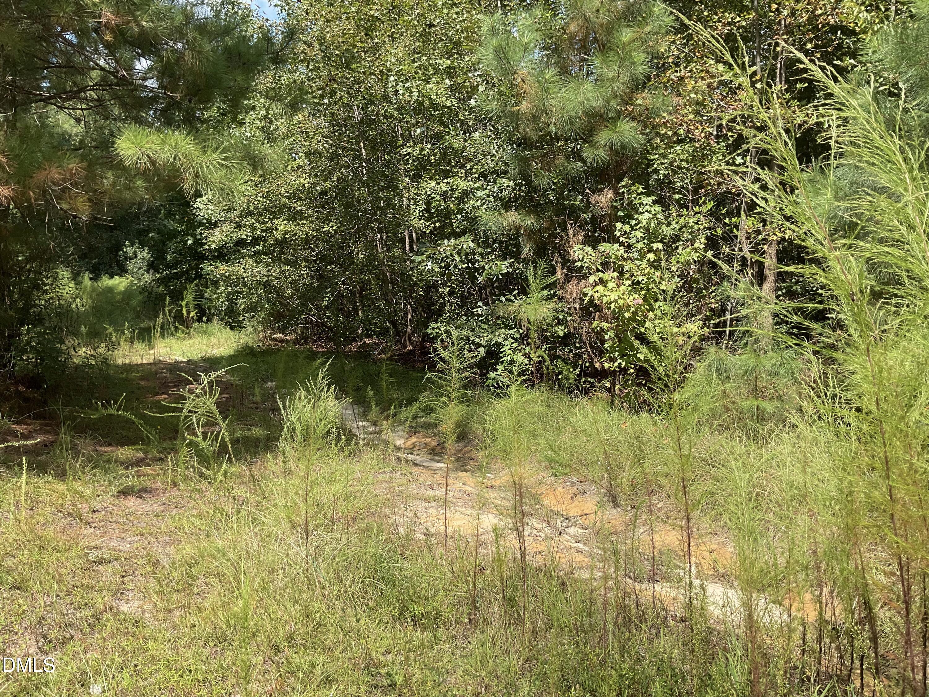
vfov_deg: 48.2
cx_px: 464
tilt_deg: -7.8
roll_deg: -1.3
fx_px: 778
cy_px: 348
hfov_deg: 61.7
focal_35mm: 29
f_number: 1.8
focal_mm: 3
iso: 16
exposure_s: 1/944
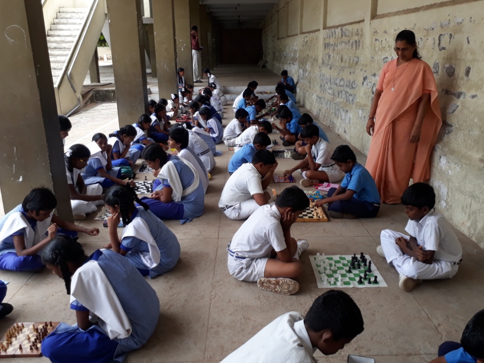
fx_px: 406
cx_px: 247
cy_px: 171
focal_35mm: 29
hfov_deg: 61.6
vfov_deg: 48.2
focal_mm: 3.6
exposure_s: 1/211
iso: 40
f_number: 1.9
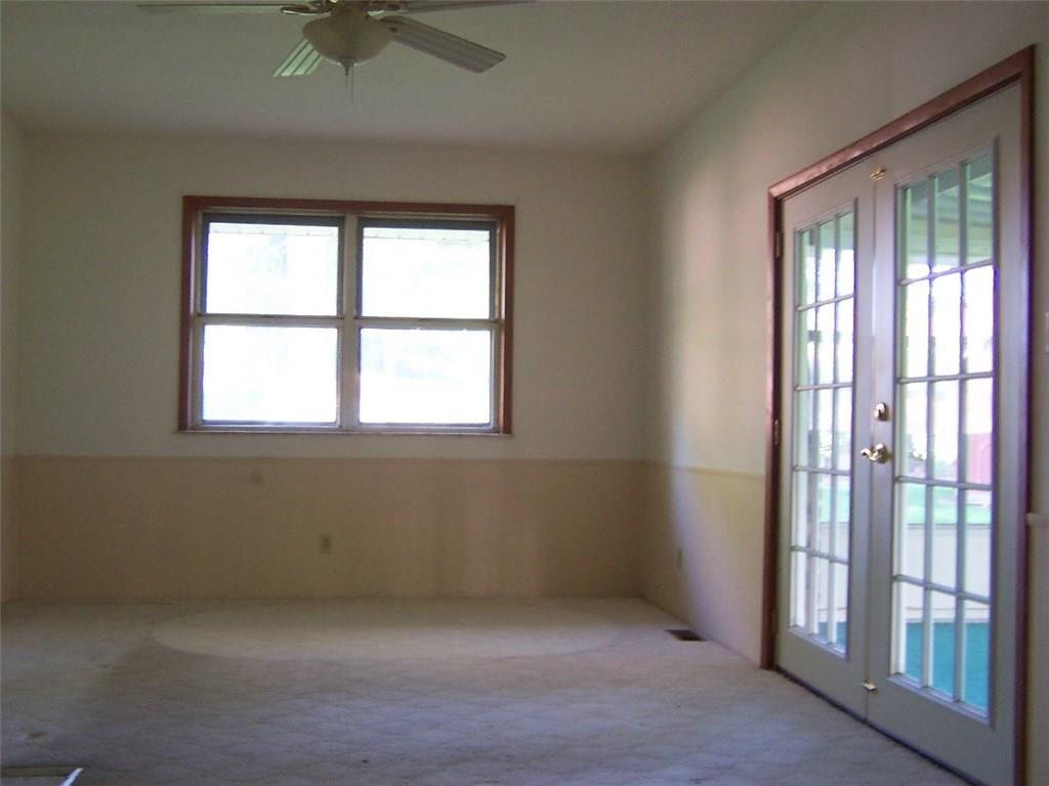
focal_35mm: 36
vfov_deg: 39.7
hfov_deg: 51.4
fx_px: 1091
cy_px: 393
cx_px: 524
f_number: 2.8
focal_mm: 5.6
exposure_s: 1/15
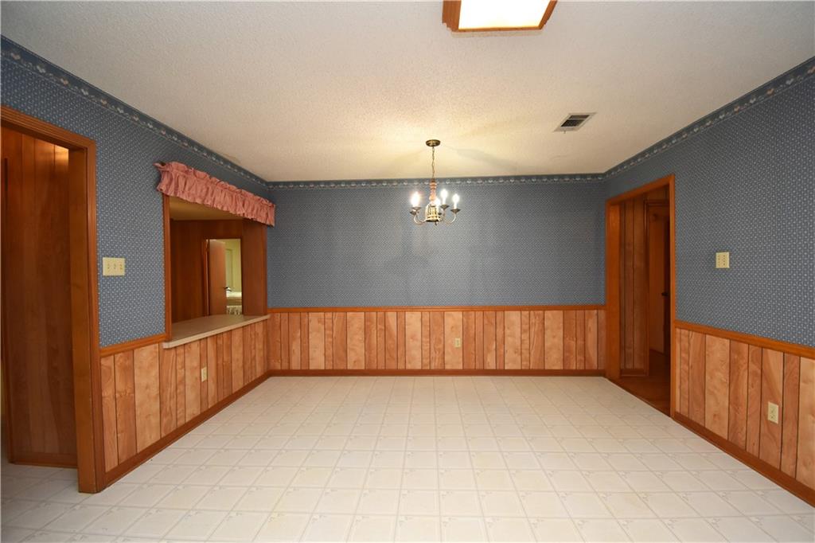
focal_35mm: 15
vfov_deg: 77.3
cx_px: 408
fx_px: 339
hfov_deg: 100.4
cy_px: 272
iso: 800
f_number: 4.5
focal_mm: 10
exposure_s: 1/80
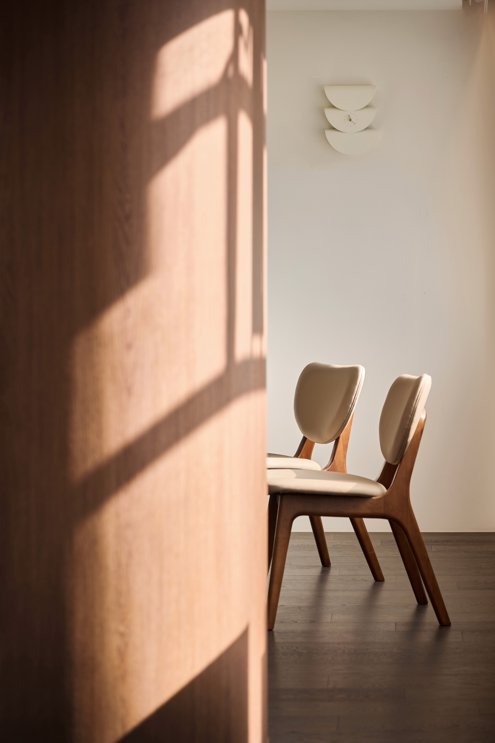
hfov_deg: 15.0
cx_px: 248
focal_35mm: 91
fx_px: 1877
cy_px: 372
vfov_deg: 22.4
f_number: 4
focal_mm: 91
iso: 200
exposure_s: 1/250
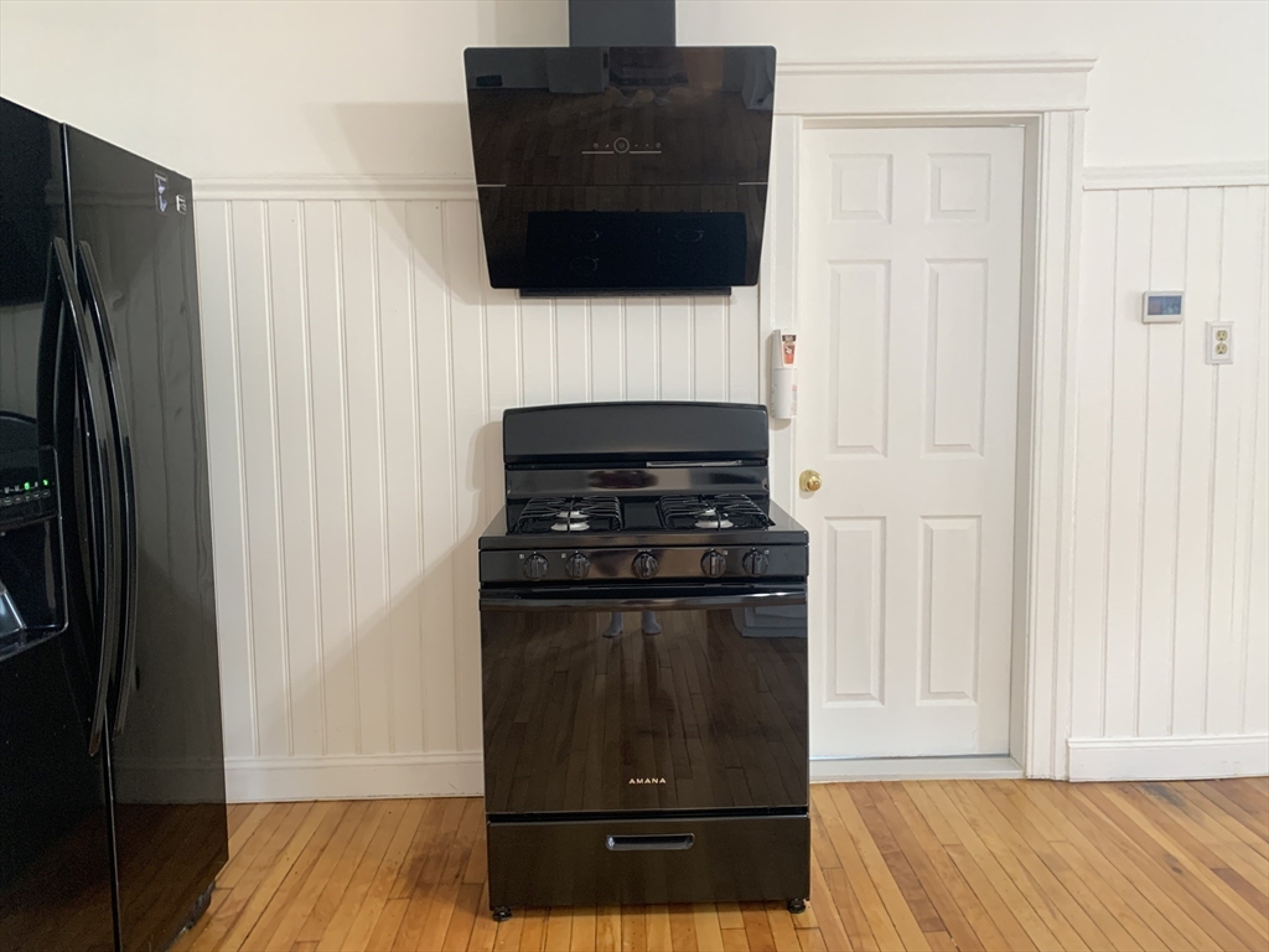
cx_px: 634
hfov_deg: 67.3
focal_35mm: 26
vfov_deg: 53.1
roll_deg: +0.1
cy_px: 476
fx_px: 953
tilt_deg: -6.2
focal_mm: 4.25
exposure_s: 1/60
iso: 250
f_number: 1.8
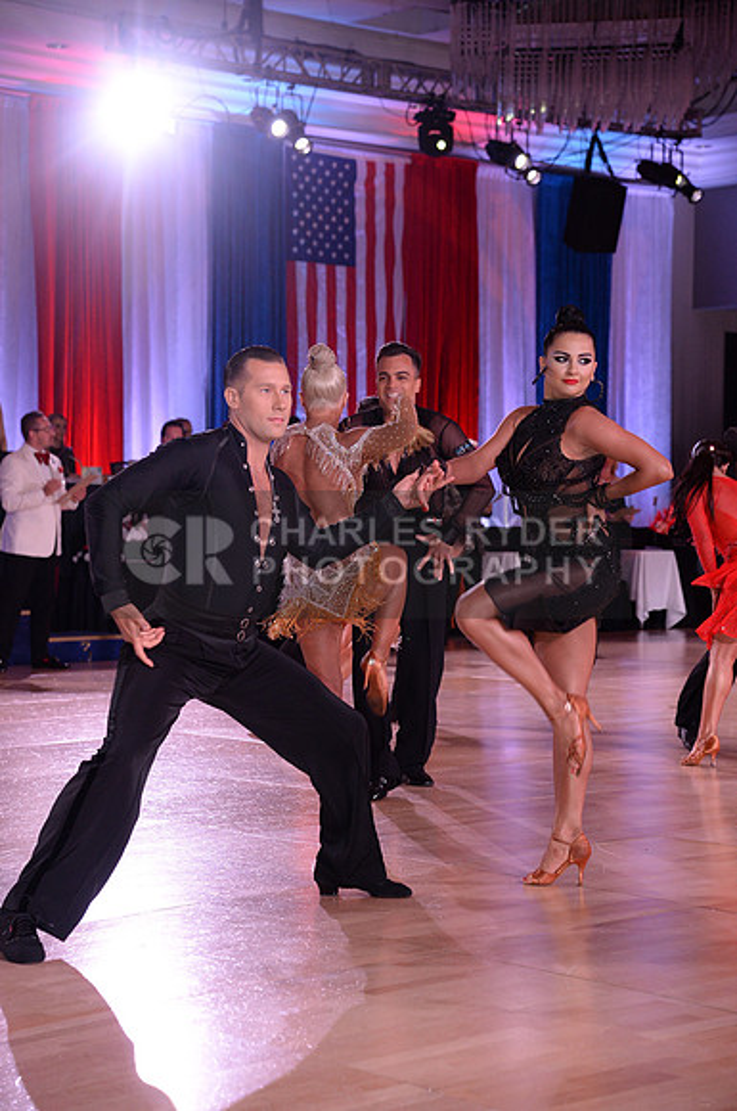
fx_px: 2402
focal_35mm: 78
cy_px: 556
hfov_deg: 17.4
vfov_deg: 26.0
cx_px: 368
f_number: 5
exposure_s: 1/250
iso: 2000
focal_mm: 78
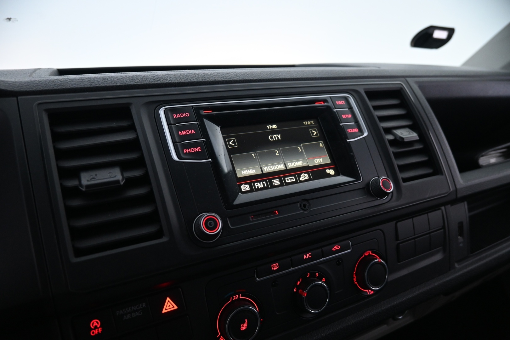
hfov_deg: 73.7
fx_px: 340
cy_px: 170
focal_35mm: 24
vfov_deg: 53.1
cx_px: 255
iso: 1250
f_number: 3.5
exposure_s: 1/25
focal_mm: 16
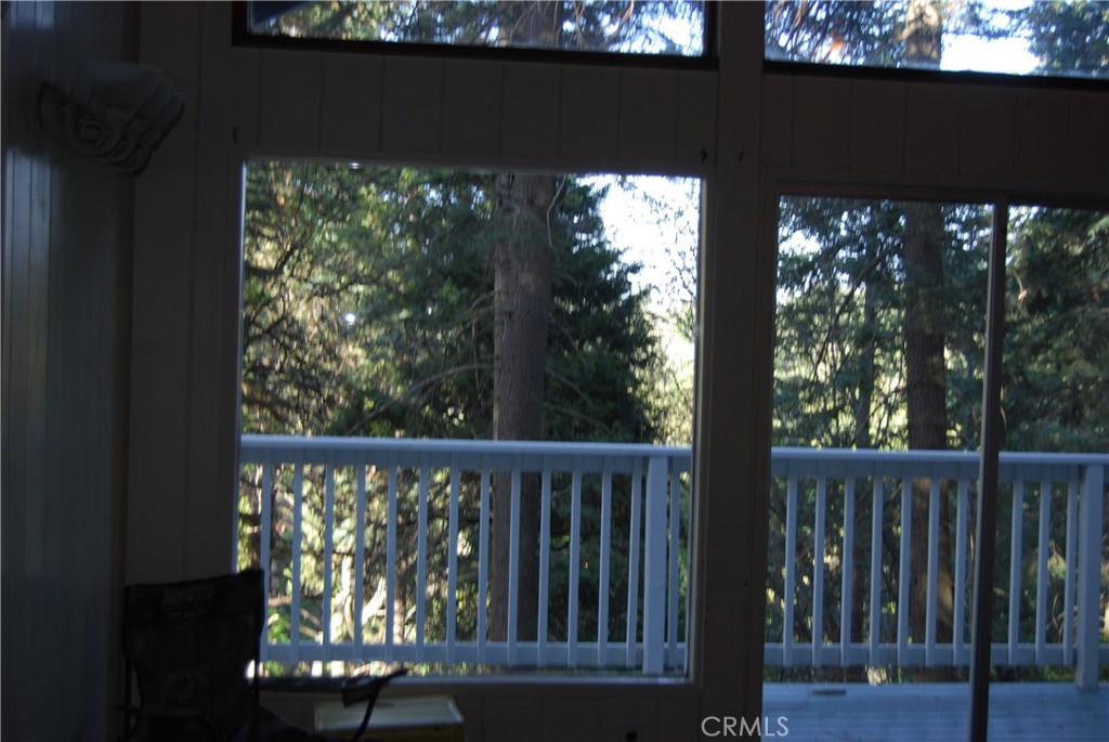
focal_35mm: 52
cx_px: 554
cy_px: 371
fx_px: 1619
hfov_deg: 37.8
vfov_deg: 25.8
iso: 200
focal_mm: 35
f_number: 4.8
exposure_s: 1/60
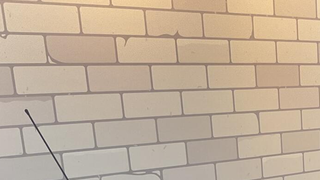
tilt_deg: -18.6
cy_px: 328
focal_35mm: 91
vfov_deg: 12.2
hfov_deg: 21.9
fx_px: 772
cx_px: 366
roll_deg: +2.4
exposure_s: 1/50
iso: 50
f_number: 1.8
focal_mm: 3
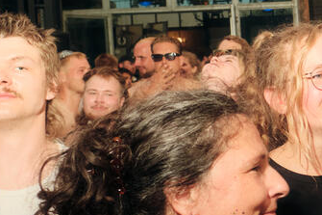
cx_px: 447
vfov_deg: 15.9
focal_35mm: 86
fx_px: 769
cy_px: 114
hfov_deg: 20.9
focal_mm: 16
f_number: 4.5
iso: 3200
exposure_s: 1/180
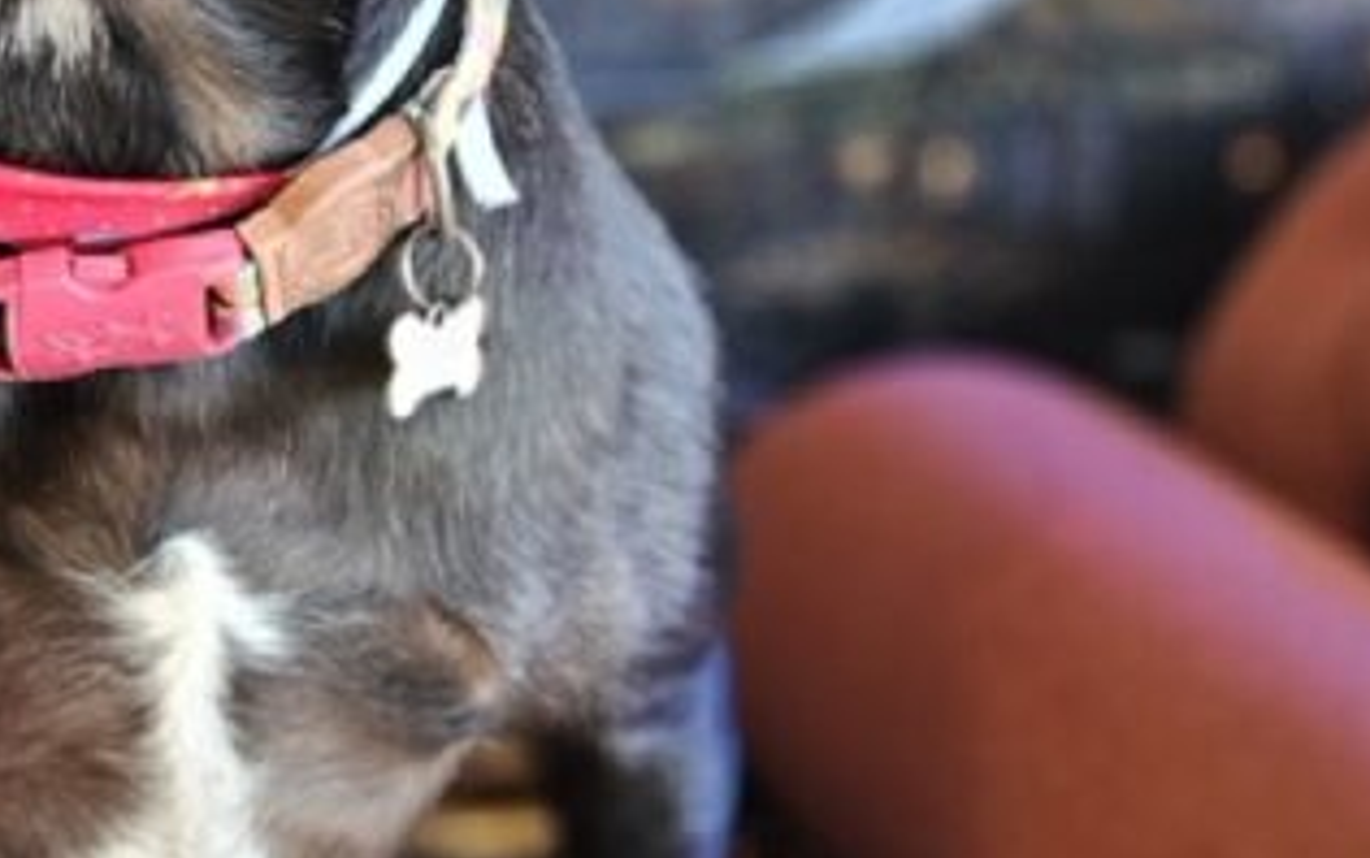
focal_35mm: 79
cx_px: -113
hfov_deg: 24.5
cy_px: 243
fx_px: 2952
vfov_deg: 16.5
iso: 800
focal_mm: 5.4
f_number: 1.8
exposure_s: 1/170
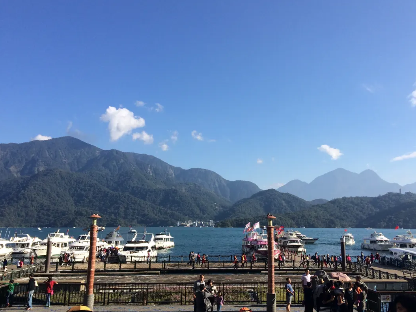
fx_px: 397
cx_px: 232
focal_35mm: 33
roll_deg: +0.8
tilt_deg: +9.5
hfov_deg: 55.2
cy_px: 159
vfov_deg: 42.9
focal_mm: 4.15
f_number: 2.2
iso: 32
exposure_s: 1/2053
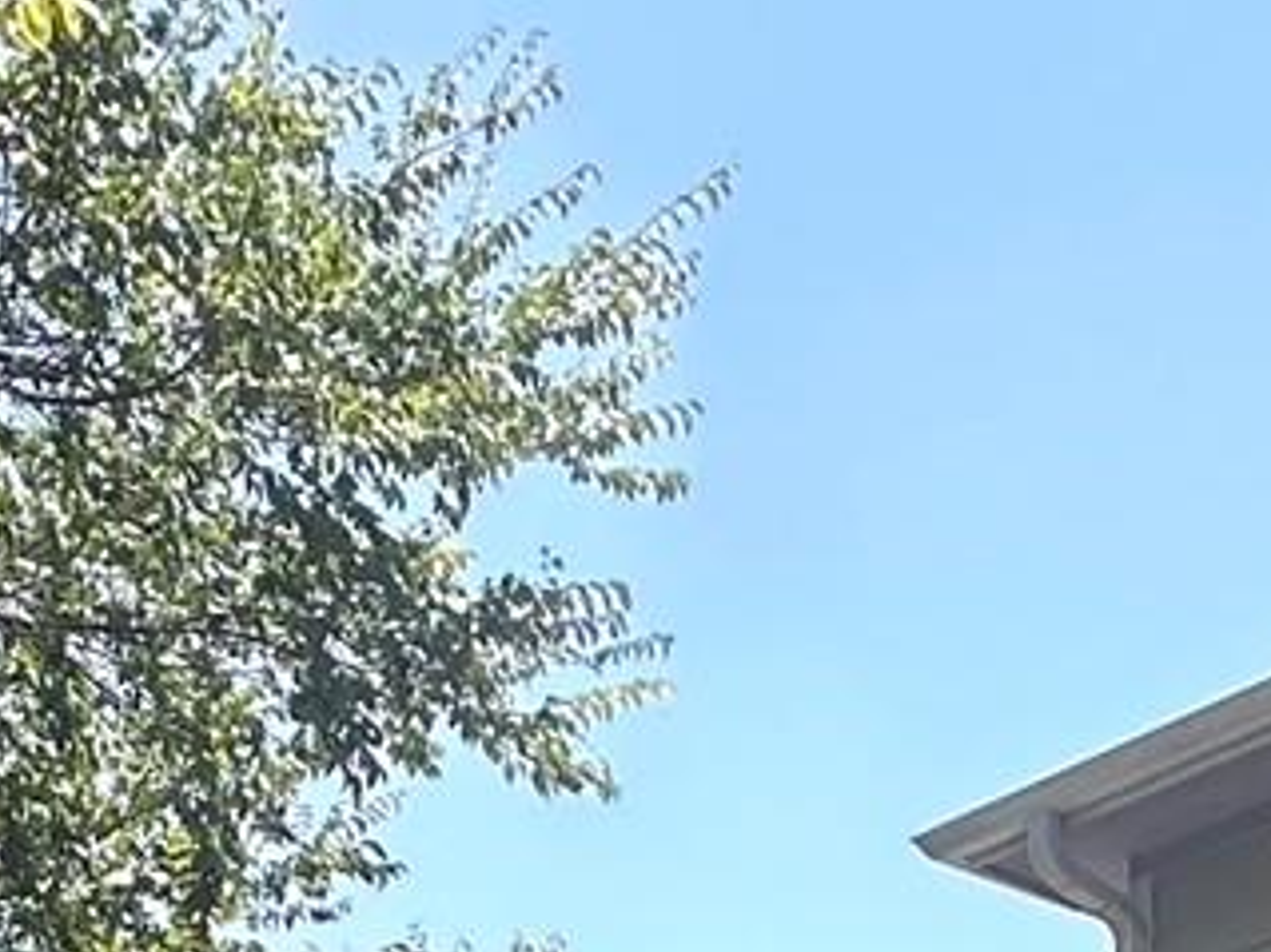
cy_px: 2071
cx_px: 996
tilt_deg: +1.8
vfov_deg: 13.4
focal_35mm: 90
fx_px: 3303
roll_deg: -1.2
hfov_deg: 21.5
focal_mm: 2.22
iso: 50
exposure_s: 1/868
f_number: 2.2
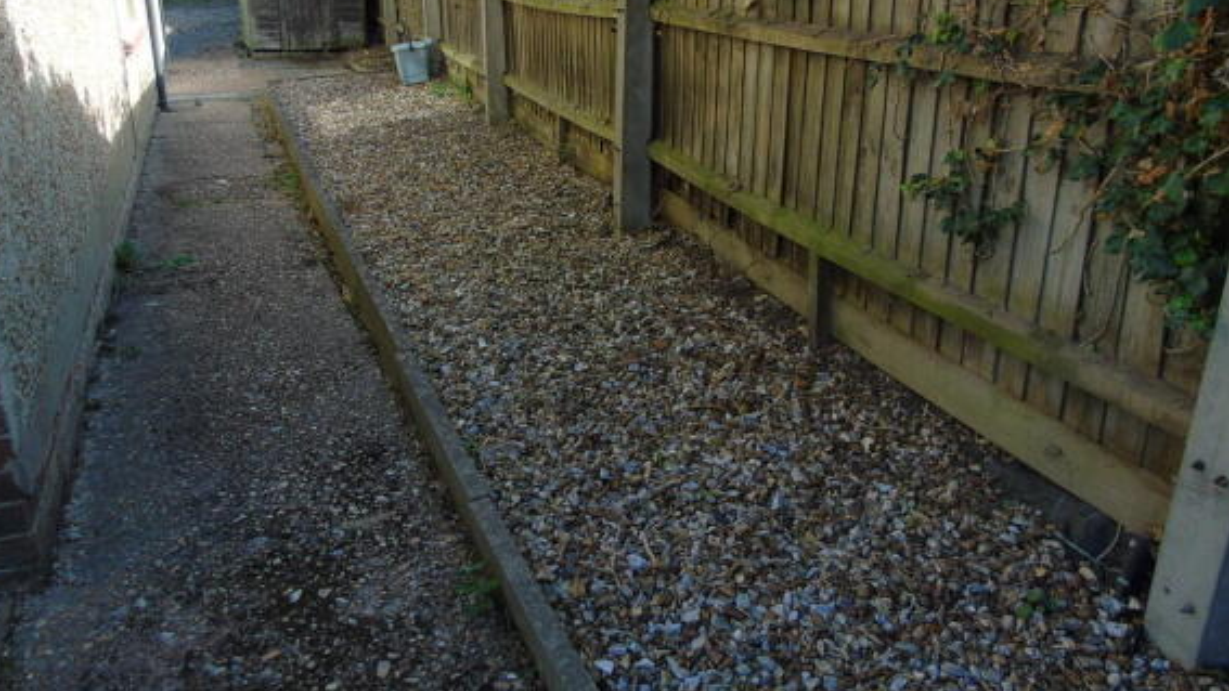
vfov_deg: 41.3
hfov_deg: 67.9
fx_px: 913
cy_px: 283
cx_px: 601
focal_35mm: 28
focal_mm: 4.4
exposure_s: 1/200
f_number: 3.4
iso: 80
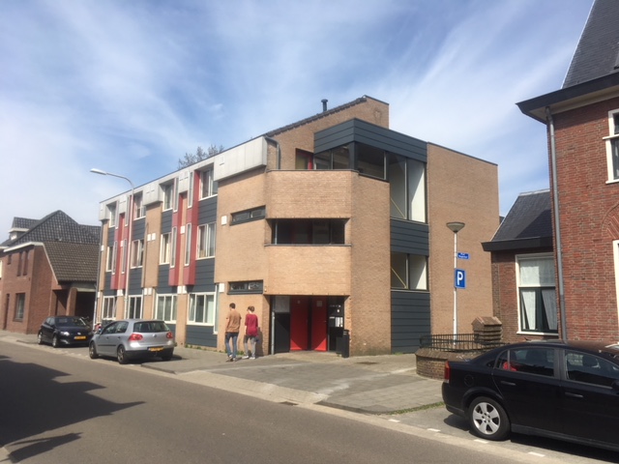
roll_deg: -0.2
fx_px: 519
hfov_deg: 61.7
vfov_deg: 48.2
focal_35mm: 29
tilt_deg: +10.1
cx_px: 310
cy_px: 232
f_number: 2.2
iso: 25
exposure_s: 1/1876
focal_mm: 4.15
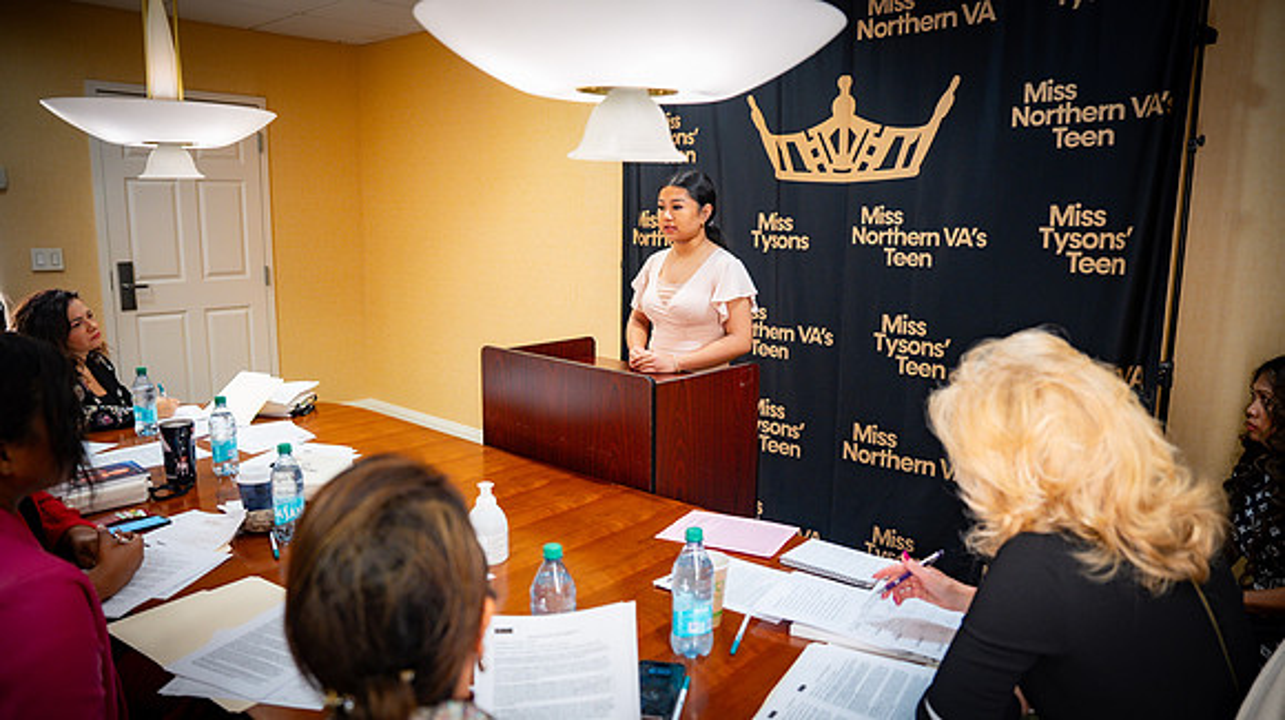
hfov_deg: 73.8
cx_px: 642
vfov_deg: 45.6
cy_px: 360
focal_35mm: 25
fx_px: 856
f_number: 2.8
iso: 800
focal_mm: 24
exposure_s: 1/125
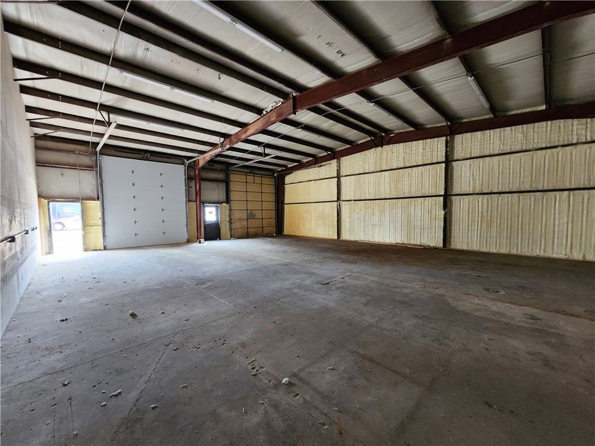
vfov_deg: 89.9
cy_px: 223
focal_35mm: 13
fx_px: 223
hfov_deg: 106.2
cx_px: 298
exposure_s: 1/30
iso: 500
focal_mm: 2.2
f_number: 2.2
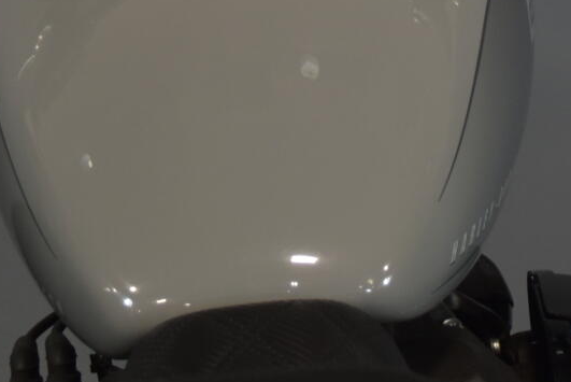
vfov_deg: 7.0
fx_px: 3048
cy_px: -244
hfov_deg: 10.7
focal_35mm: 192
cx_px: 286
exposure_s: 1/30
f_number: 5
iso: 400
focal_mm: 34
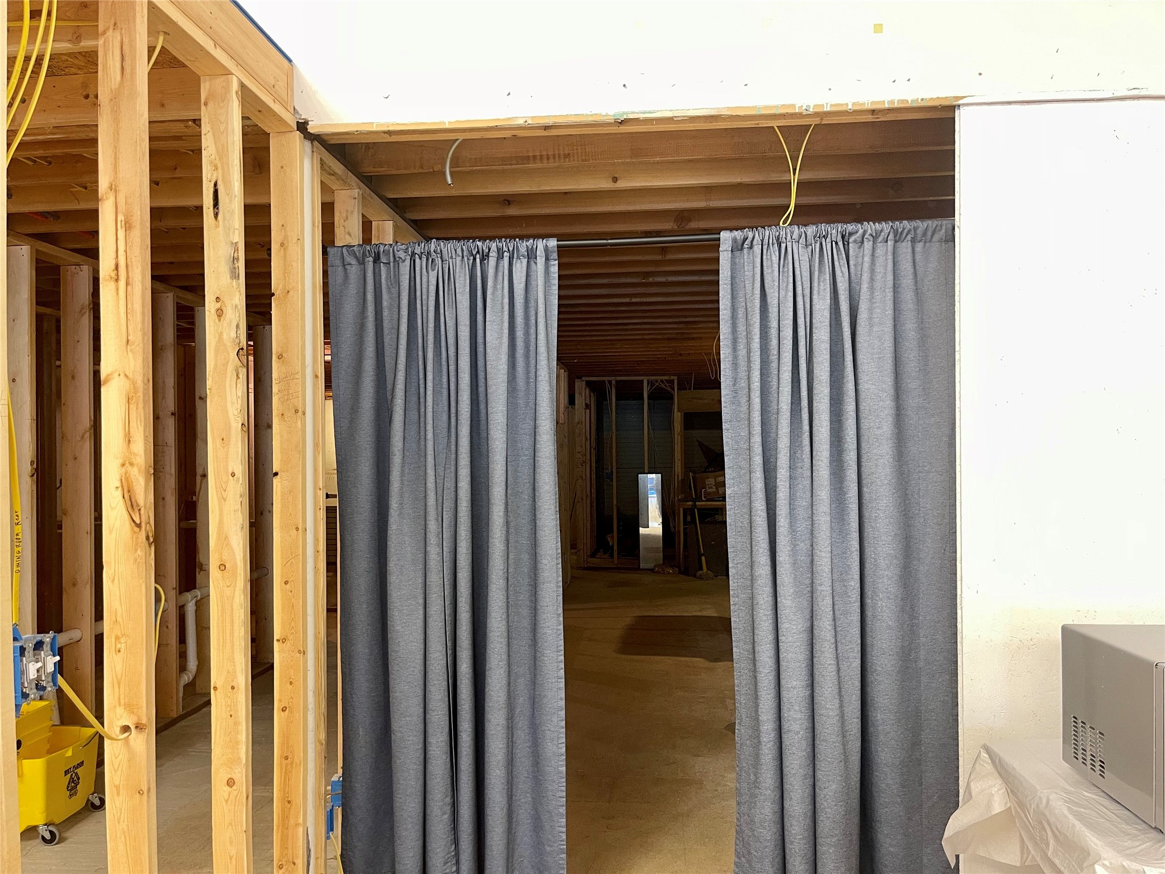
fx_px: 875
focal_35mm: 26
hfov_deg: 67.3
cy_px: 437
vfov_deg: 53.1
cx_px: 582
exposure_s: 1/60
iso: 160
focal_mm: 5.1
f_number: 1.6
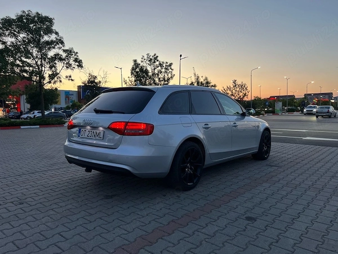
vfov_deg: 53.1
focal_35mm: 26
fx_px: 254
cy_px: 127
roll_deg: +0.1
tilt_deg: -3.5
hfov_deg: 67.3
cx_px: 169
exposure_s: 1/100
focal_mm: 5.7
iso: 50
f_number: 1.5
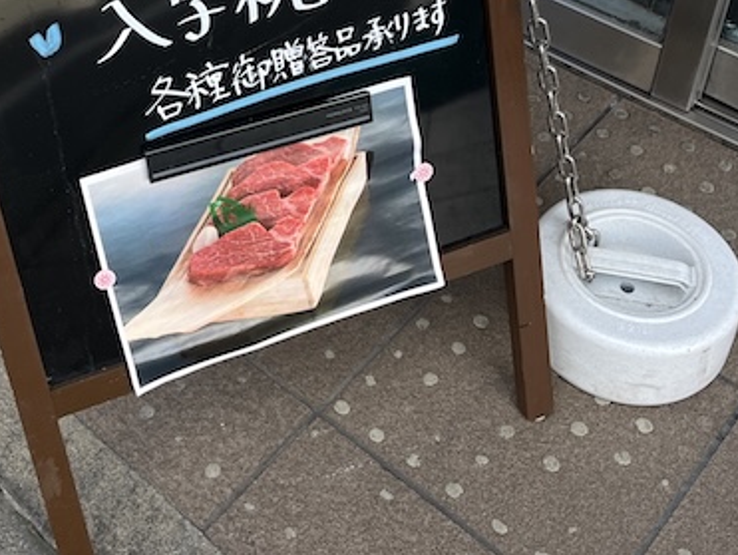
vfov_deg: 24.7
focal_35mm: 56
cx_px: 181
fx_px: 1195
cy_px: -24
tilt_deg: -39.3
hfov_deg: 33.6
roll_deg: +2.5
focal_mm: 5.1
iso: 50
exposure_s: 1/346
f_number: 1.6
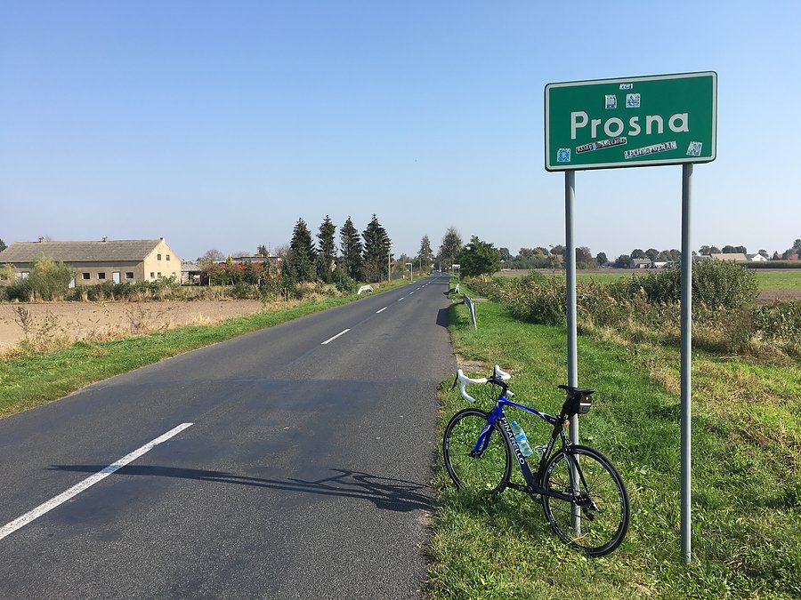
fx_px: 671
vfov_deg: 48.2
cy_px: 300
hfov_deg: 61.7
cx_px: 400
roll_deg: +1.1
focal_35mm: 29
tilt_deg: -3.2
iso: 25
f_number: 2.2
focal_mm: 4.15
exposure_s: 1/1040
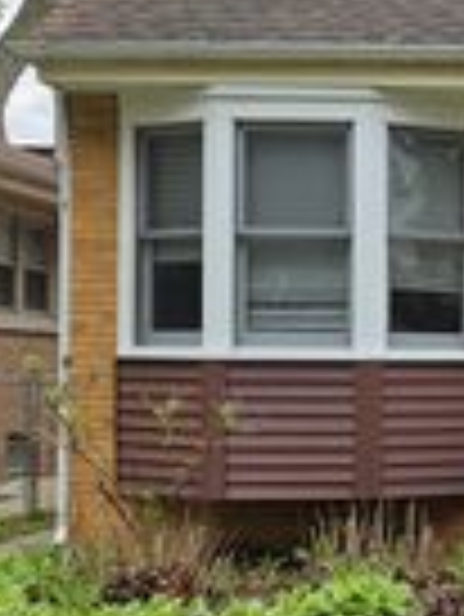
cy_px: 362
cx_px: 667
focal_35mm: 84
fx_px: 1499
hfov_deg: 16.3
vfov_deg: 23.2
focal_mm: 6.3
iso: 80
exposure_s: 1/3160
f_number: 1.7
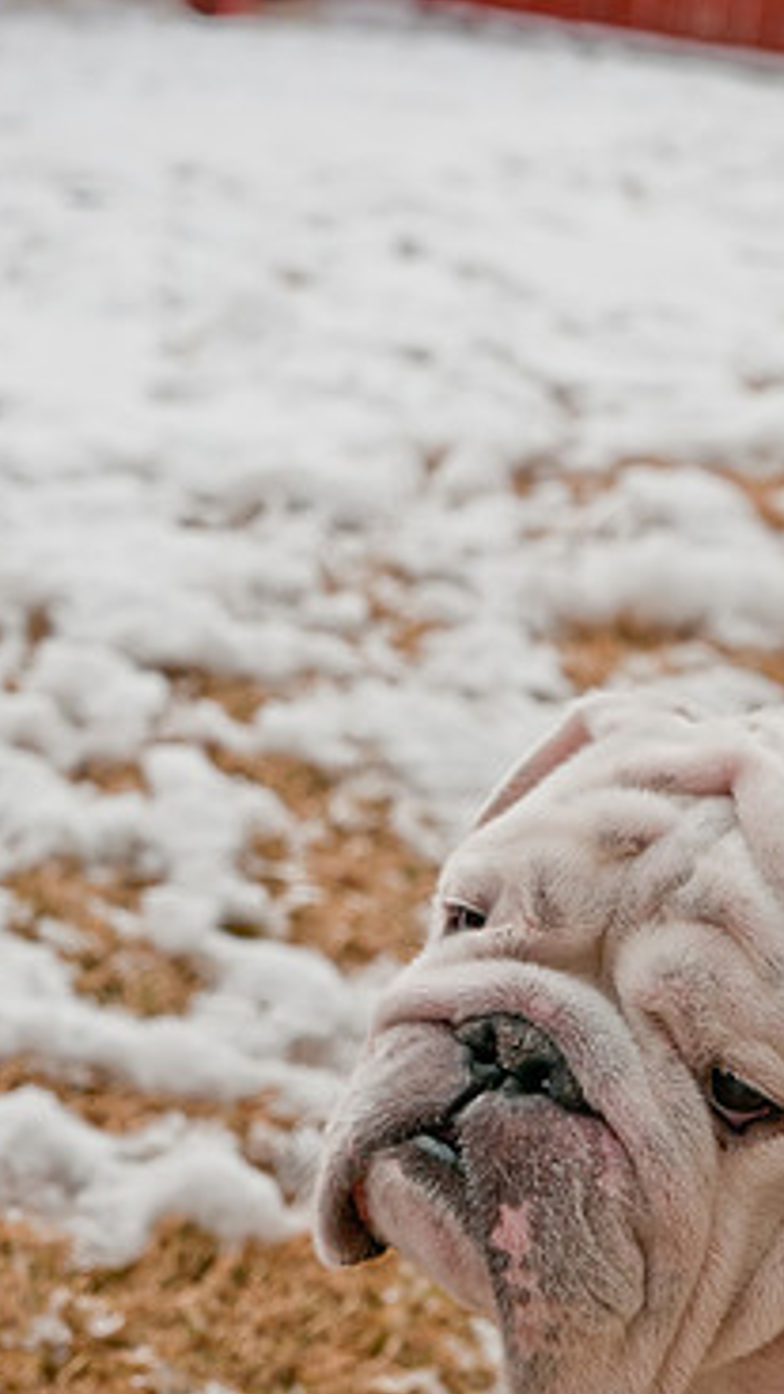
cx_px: 449
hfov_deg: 12.6
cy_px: 822
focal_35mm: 96
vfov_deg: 22.2
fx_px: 3548
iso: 400
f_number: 5.6
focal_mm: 50
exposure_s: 1/500
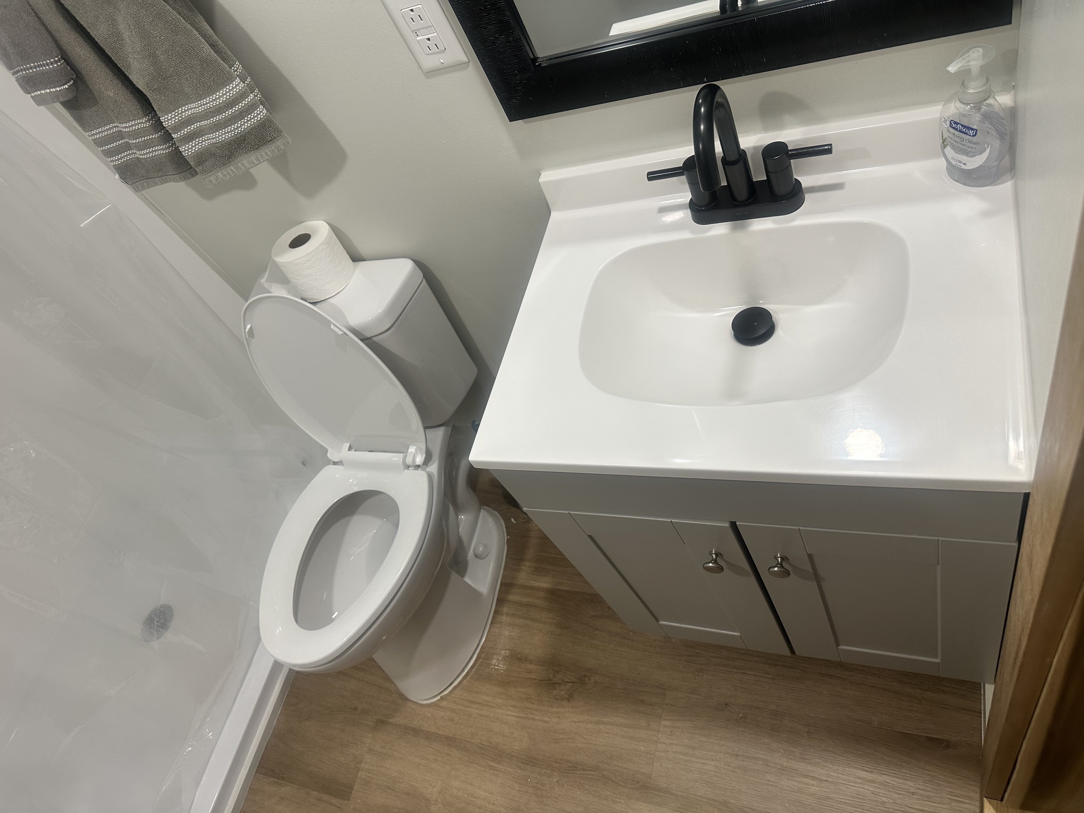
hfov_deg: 71.6
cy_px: 406
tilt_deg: -47.5
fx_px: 752
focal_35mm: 24
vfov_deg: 56.8
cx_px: 542
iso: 100
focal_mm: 6.86
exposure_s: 1/121
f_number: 1.78
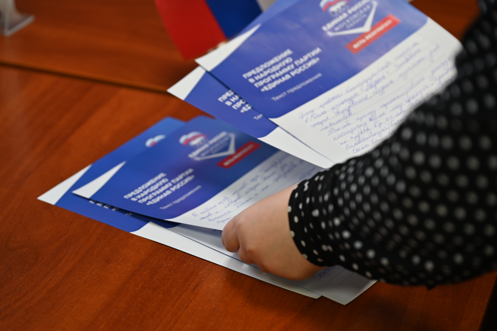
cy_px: 166
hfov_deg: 23.4
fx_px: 1200
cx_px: 248
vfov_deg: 15.7
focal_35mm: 87
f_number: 4
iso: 500
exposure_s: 1/125
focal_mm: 87
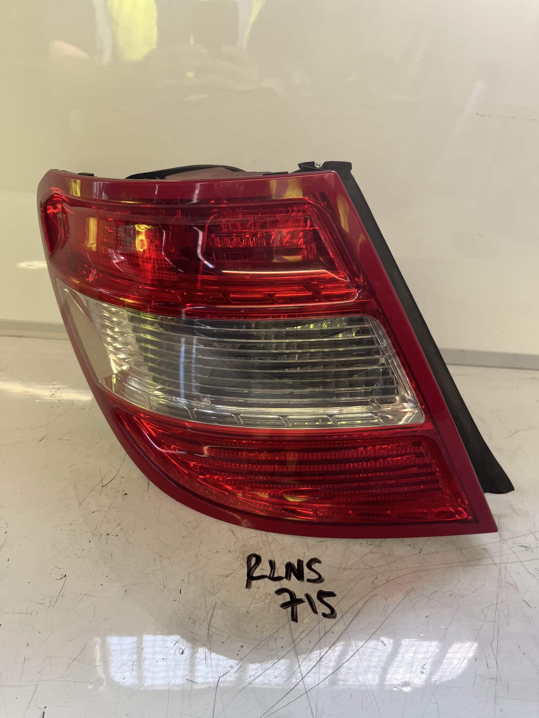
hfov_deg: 53.1
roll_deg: -7.0
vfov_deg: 67.3
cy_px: 359
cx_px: 270
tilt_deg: -32.9
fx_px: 540
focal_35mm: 26
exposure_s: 1/121
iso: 125
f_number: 1.6
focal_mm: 5.1
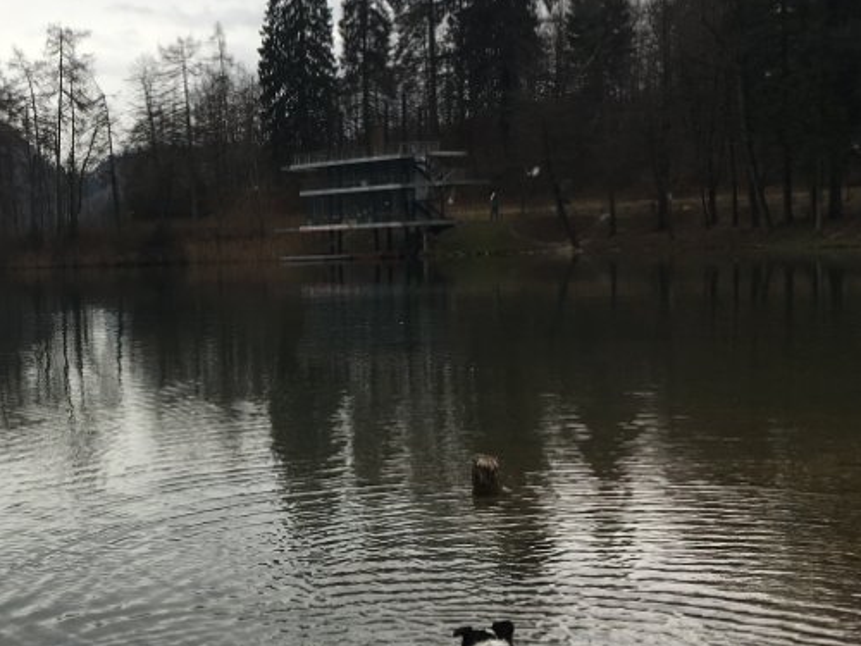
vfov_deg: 25.2
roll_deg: +2.6
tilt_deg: -2.2
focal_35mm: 58
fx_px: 1443
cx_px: 59
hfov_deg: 31.4
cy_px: 322
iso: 25
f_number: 2.2
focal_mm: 4.15
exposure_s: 1/400
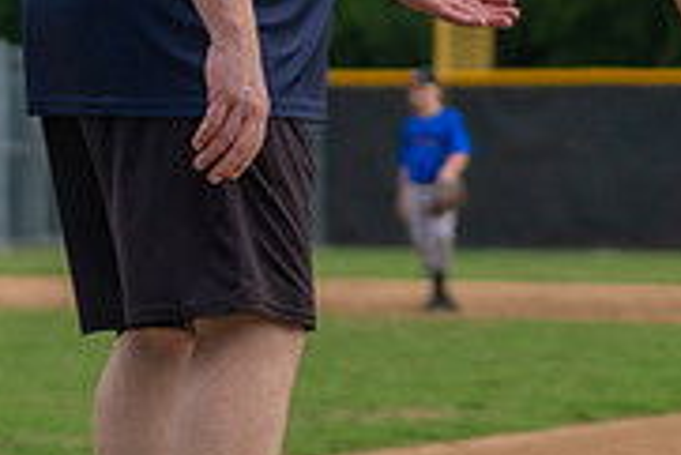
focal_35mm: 279
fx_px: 5282
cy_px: 80
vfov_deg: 4.9
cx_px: 429
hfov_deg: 7.4
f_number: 2.8
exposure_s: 1/1000
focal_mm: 70
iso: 1000
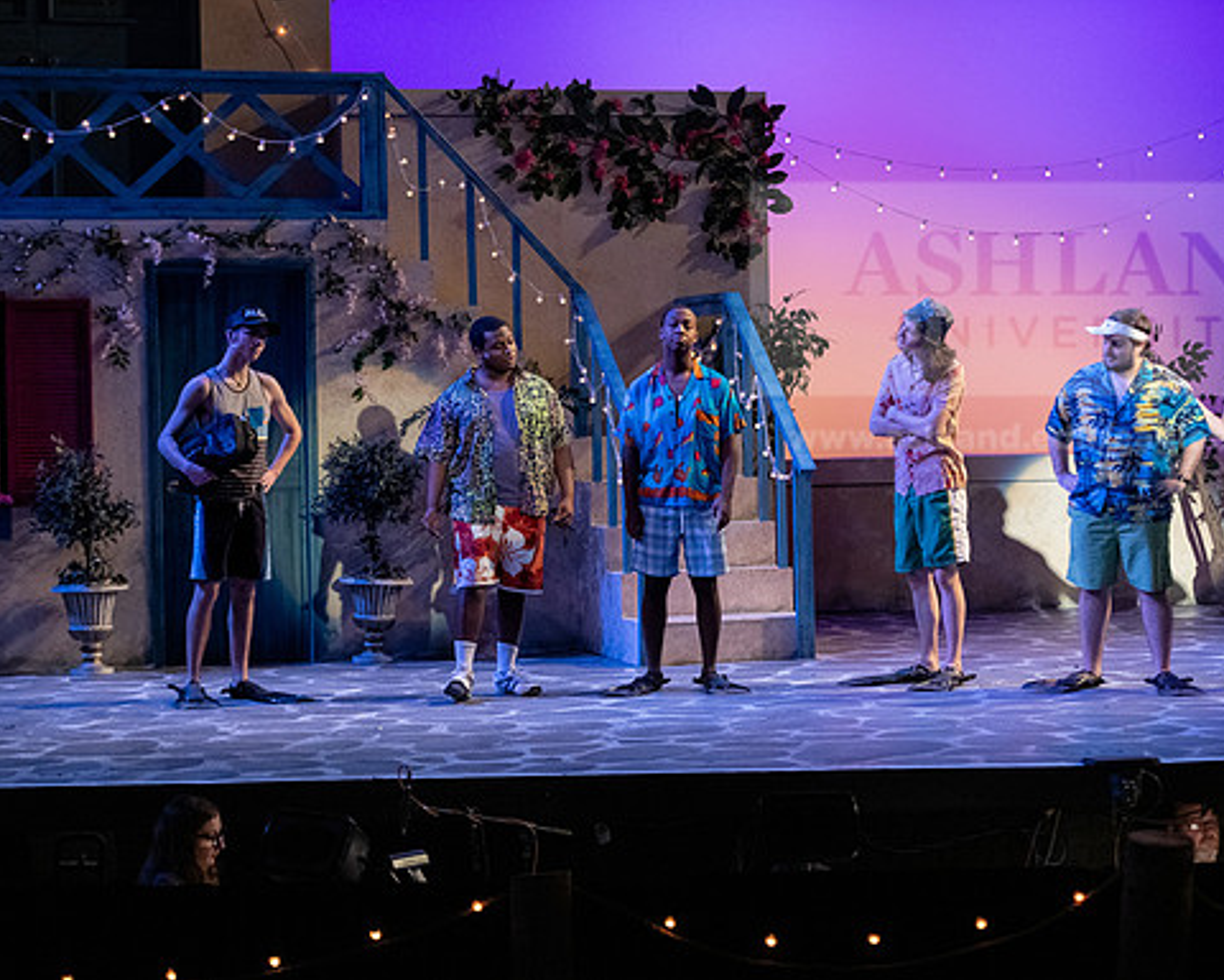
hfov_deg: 20.6
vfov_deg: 16.5
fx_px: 3369
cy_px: 491
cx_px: 673
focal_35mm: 93
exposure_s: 1/320
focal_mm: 82
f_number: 3.2
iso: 4000
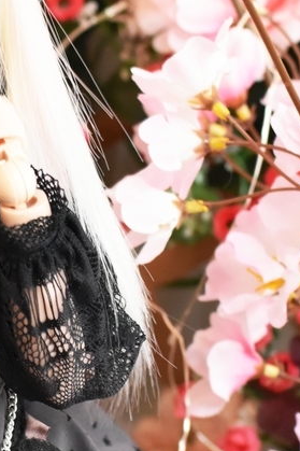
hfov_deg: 9.0
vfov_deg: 13.6
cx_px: -29
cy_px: 386
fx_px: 1882
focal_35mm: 150
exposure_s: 1/50
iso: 3200
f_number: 4
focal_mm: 35
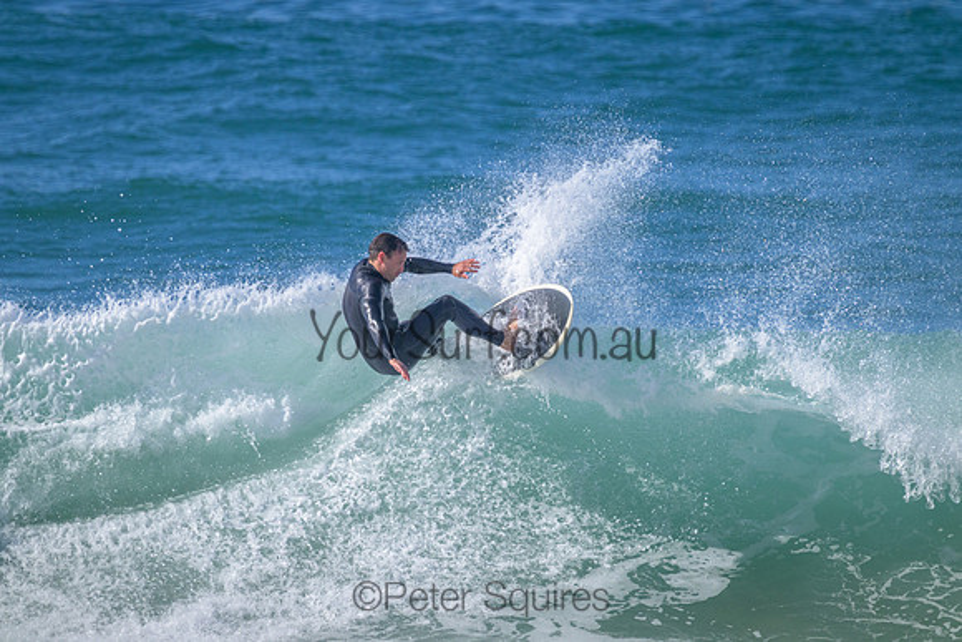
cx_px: 481
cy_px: 321
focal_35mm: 800
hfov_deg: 2.6
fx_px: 21382
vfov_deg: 1.7
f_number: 11
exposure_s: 1/2000
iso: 1250
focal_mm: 800
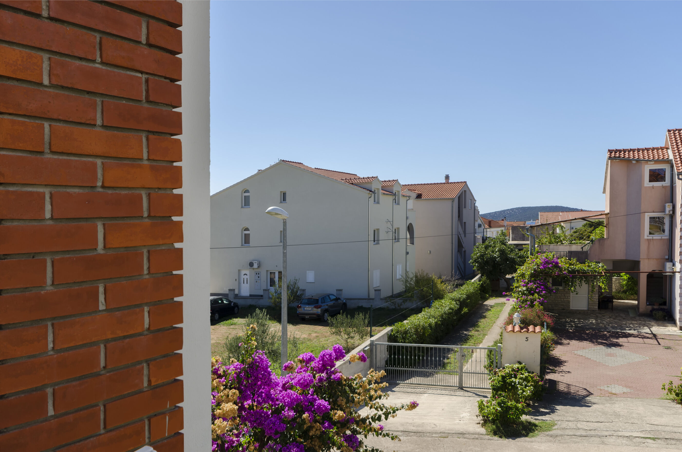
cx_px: 341
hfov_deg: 62.0
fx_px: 567
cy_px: 226
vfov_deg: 43.4
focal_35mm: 30
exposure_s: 1/200
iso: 100
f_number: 9
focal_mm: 20
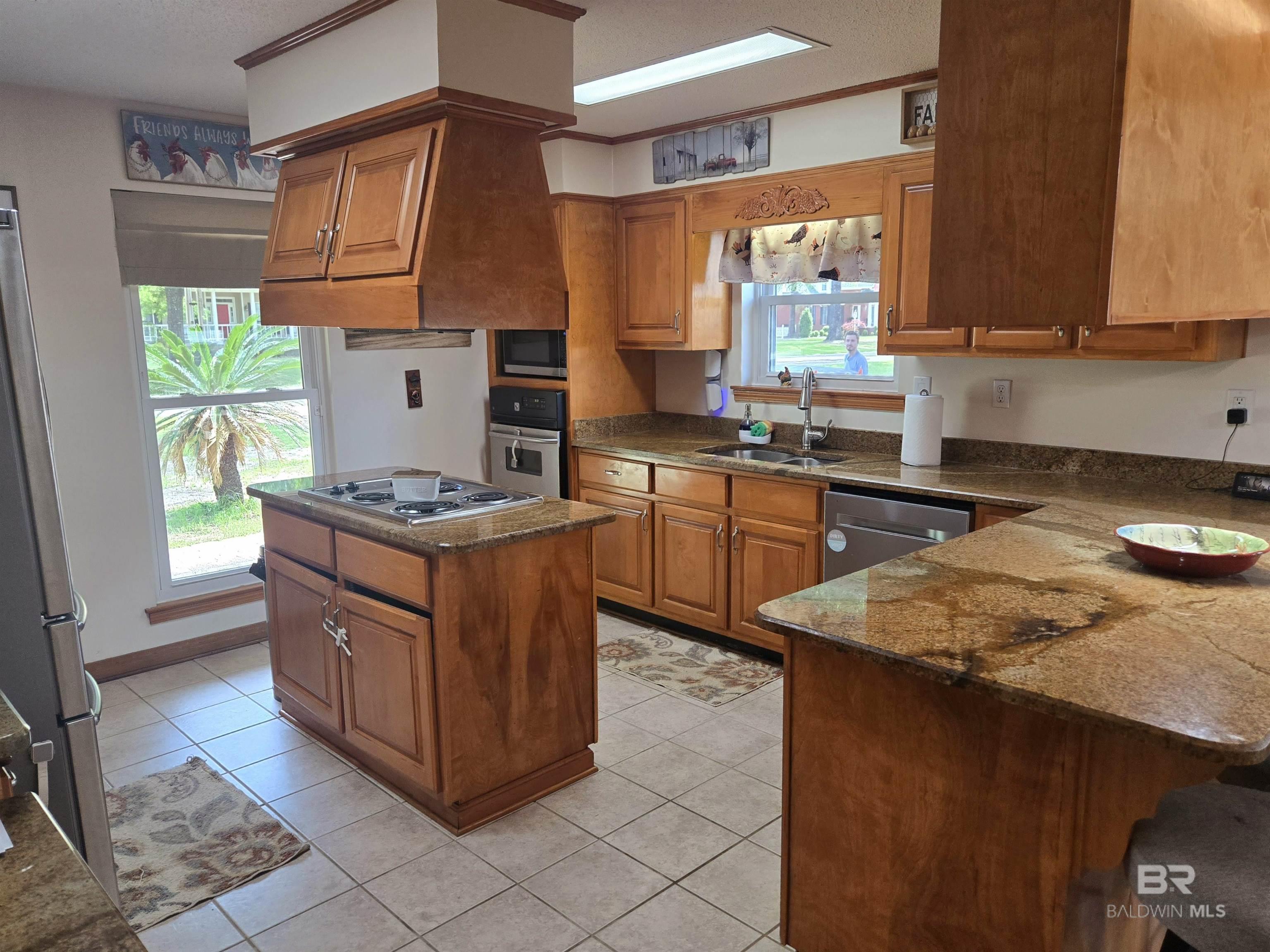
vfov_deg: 58.9
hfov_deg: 73.9
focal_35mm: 23
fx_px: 844
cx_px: 635
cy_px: 476
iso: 160
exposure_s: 1/120
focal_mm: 5.4
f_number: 1.8
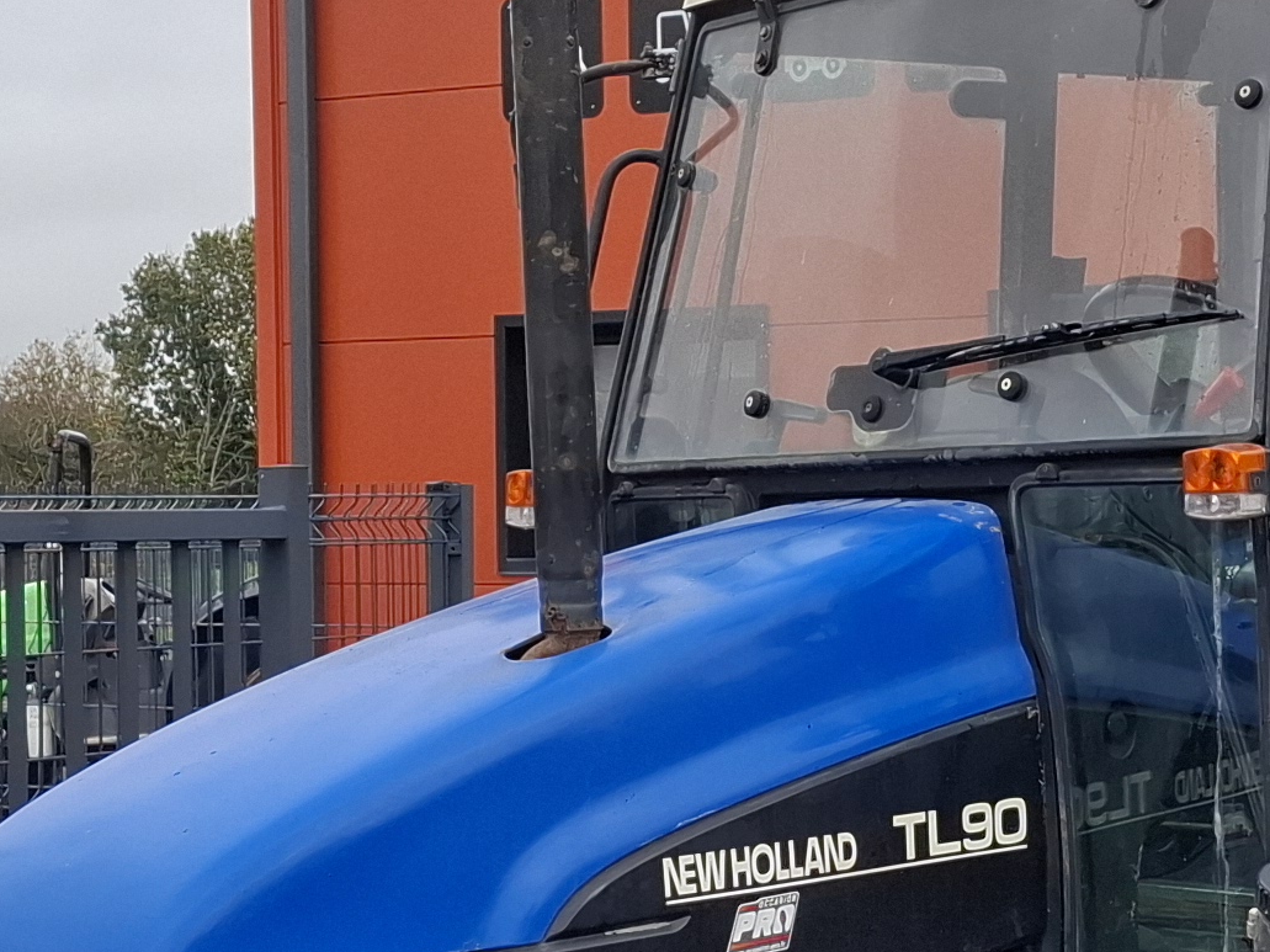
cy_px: 616
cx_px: 891
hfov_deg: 21.4
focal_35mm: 91
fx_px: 3338
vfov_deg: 16.2
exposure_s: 1/929
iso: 50
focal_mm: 5.54
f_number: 1.8
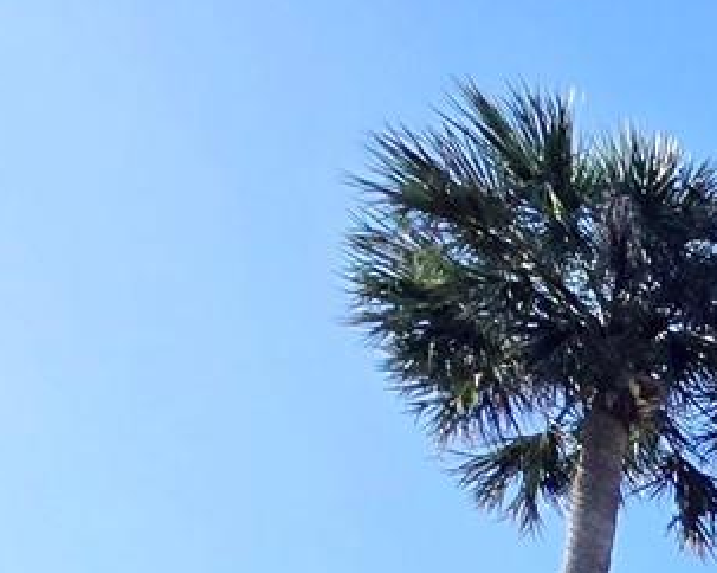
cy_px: 1286
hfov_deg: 14.8
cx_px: 1765
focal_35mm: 67
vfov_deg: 15.5
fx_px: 1421
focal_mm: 2.2
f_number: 2.2
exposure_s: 1/2657
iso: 50
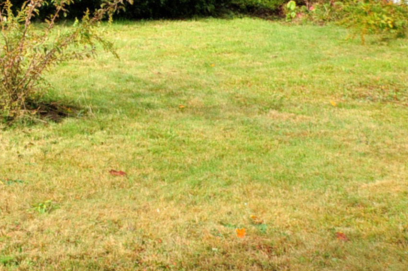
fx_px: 1154
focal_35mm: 102
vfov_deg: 12.8
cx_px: -278
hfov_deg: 17.2
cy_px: -120
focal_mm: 20
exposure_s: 1/160
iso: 250
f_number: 8
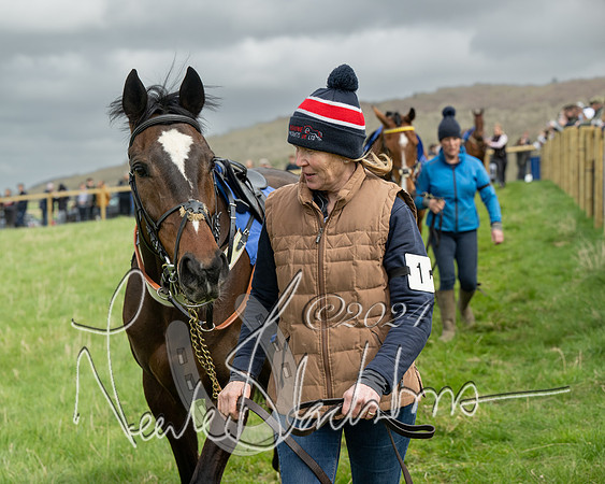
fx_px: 1411
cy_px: 242
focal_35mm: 79
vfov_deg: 19.4
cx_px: 242
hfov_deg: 24.2
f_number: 5
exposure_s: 1/1250
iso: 400
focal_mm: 70
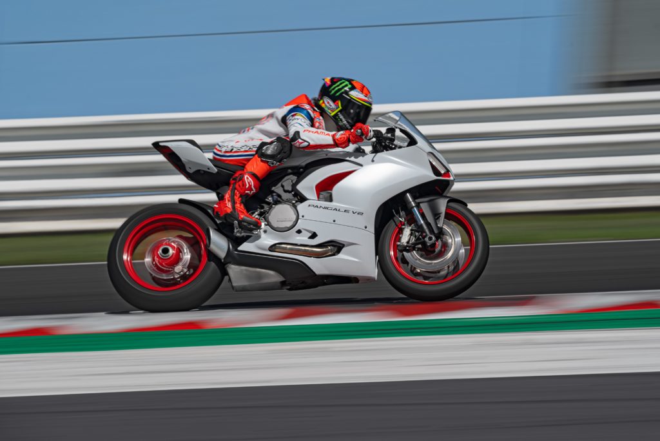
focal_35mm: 400
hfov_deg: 5.2
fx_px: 7334
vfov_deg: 3.4
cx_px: 330
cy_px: 220
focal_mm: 400
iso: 50
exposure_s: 1/125
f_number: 13
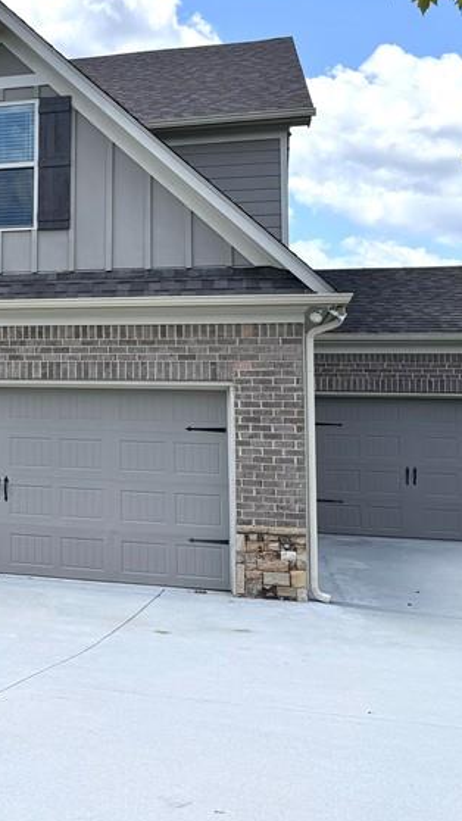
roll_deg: -0.9
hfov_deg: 22.7
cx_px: -110
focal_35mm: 48
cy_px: 313
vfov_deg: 42.6
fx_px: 1045
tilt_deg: +4.1
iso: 80
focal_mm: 6.76
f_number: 1.78
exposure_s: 1/4310
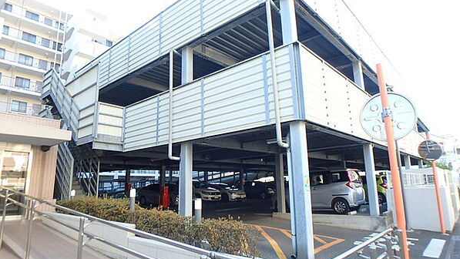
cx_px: 230
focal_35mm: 23
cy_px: 135
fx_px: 281
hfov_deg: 78.7
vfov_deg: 49.5
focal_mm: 3.7
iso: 125
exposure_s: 1/60
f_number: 3.5
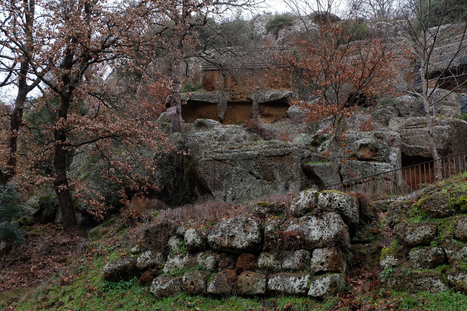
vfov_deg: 27.5
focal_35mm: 49
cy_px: 156
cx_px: 234
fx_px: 636
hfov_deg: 40.3
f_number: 8
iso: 800
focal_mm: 32.5
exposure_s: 1/125
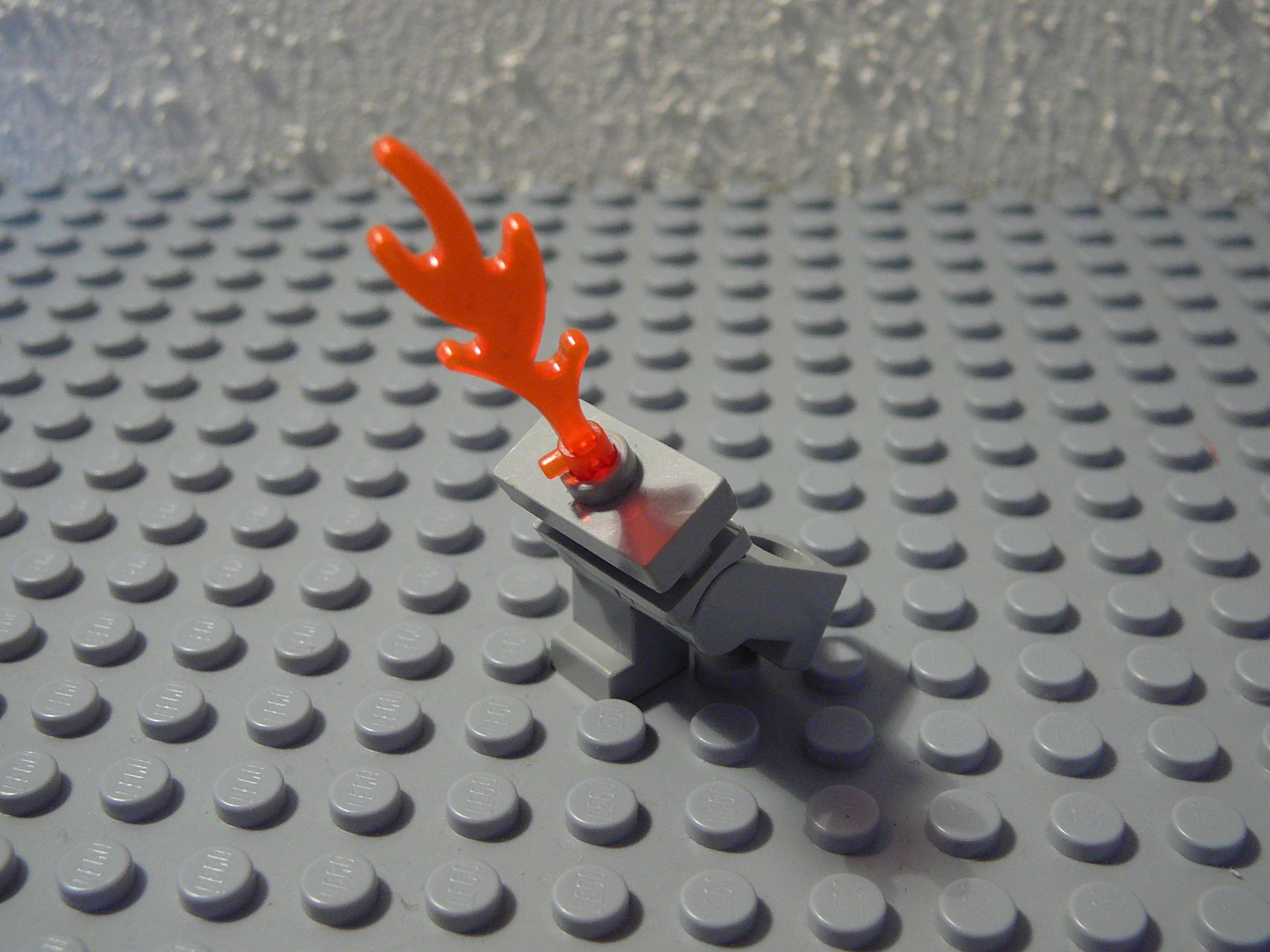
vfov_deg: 33.6
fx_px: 1578
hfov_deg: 43.9
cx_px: 635
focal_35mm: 43
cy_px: 476
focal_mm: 6.4
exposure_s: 1/30
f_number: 3.2
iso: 160
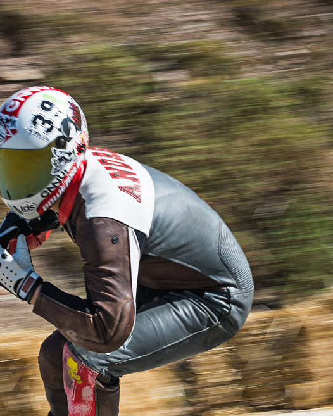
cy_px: 277
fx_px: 985
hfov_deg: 18.5
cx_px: -35
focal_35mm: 80
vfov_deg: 23.7
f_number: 8
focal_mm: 35
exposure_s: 1/125
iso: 64
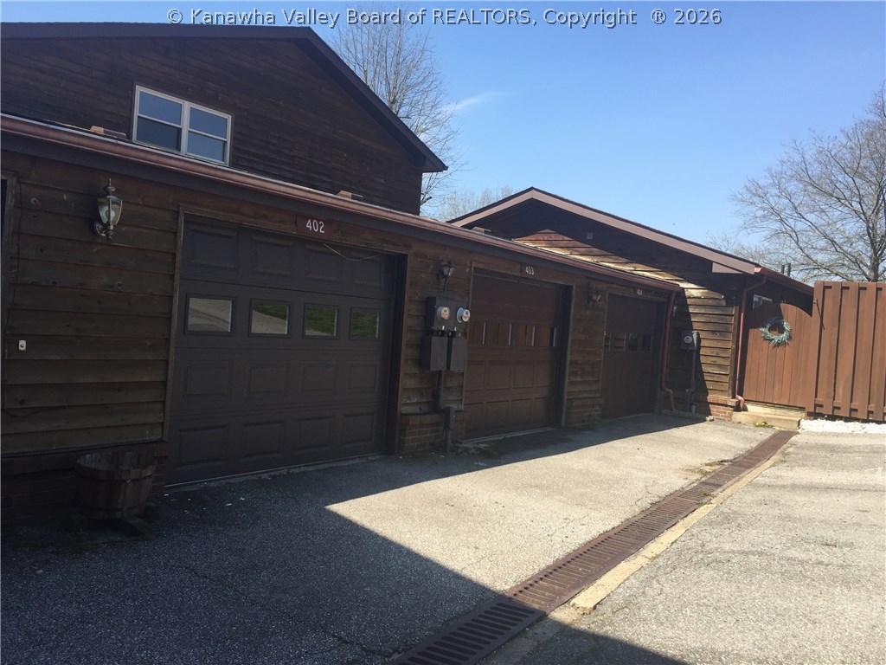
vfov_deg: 48.2
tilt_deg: -2.7
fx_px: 742
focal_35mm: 29
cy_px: 332
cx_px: 443
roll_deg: -5.2
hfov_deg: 61.7
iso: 32
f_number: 2.2
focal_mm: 4.15
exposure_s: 1/1014
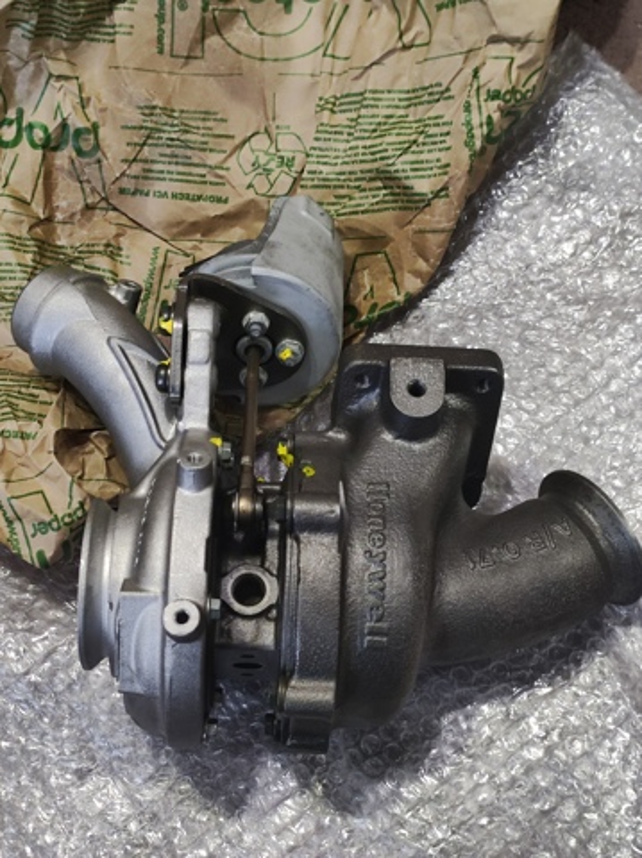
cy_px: 429
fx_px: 421
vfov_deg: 91.1
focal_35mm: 17
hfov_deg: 74.6
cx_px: 321
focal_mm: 4.74
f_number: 1.79
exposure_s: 1/33
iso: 1036
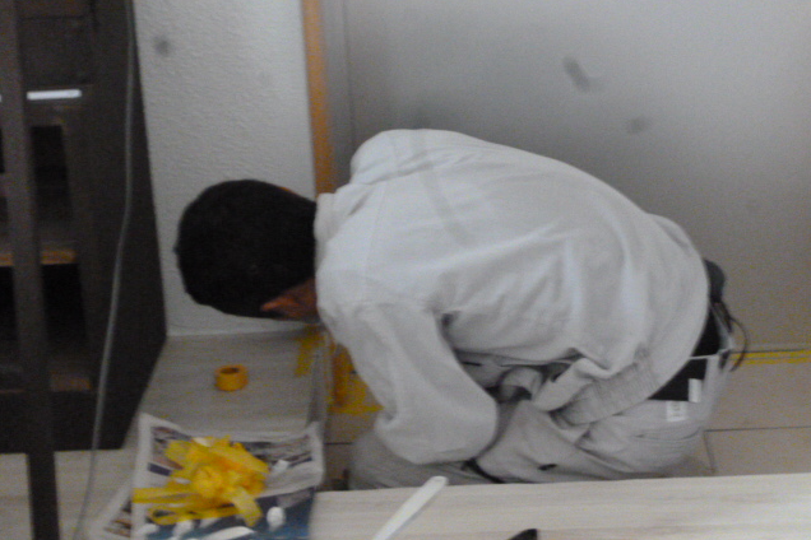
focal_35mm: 91
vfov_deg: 15.0
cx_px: 406
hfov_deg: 22.4
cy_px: 238
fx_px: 2050
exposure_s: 1/6
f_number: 5.8
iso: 1600
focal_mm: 15.5
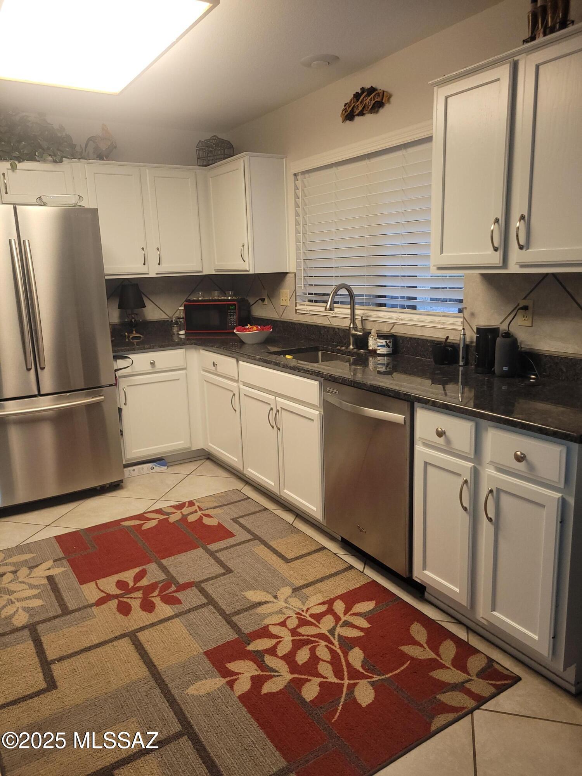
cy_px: 388
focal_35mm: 26
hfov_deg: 53.1
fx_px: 583
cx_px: 291
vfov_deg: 67.3
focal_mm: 5.4
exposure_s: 1/30
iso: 100
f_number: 1.8
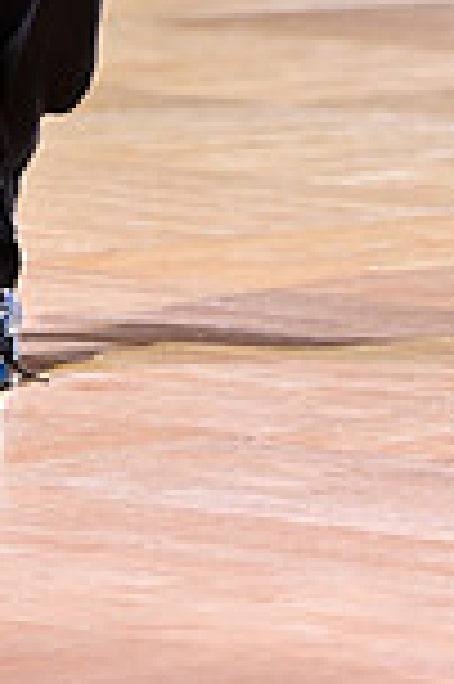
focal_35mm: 378
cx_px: 418
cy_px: -504
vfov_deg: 5.4
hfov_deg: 3.6
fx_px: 7166
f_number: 2.8
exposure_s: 1/320
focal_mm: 99
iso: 1600
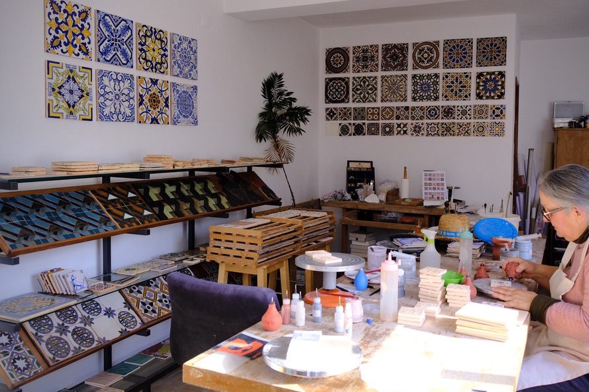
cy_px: 173
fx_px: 540
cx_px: 322
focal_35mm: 33
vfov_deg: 39.9
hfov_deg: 57.1
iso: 500
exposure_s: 1/150
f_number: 2.8
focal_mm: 18
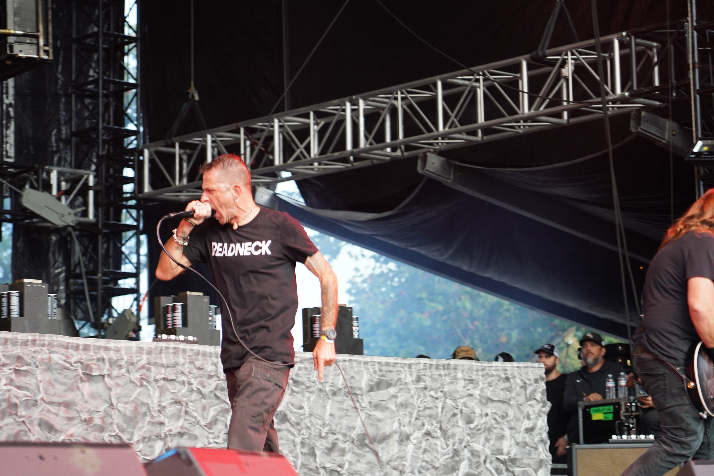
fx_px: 2082
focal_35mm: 105
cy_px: 238
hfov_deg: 19.5
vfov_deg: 13.0
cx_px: 357
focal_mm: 105
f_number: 4
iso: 800
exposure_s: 1/125
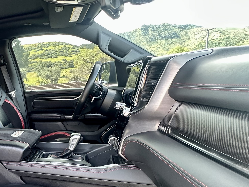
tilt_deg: -9.2
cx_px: -5
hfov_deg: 49.3
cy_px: 124
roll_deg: +5.5
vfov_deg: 47.5
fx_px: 209
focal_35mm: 29
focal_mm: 2.22
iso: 160
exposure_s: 1/99
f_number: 2.2
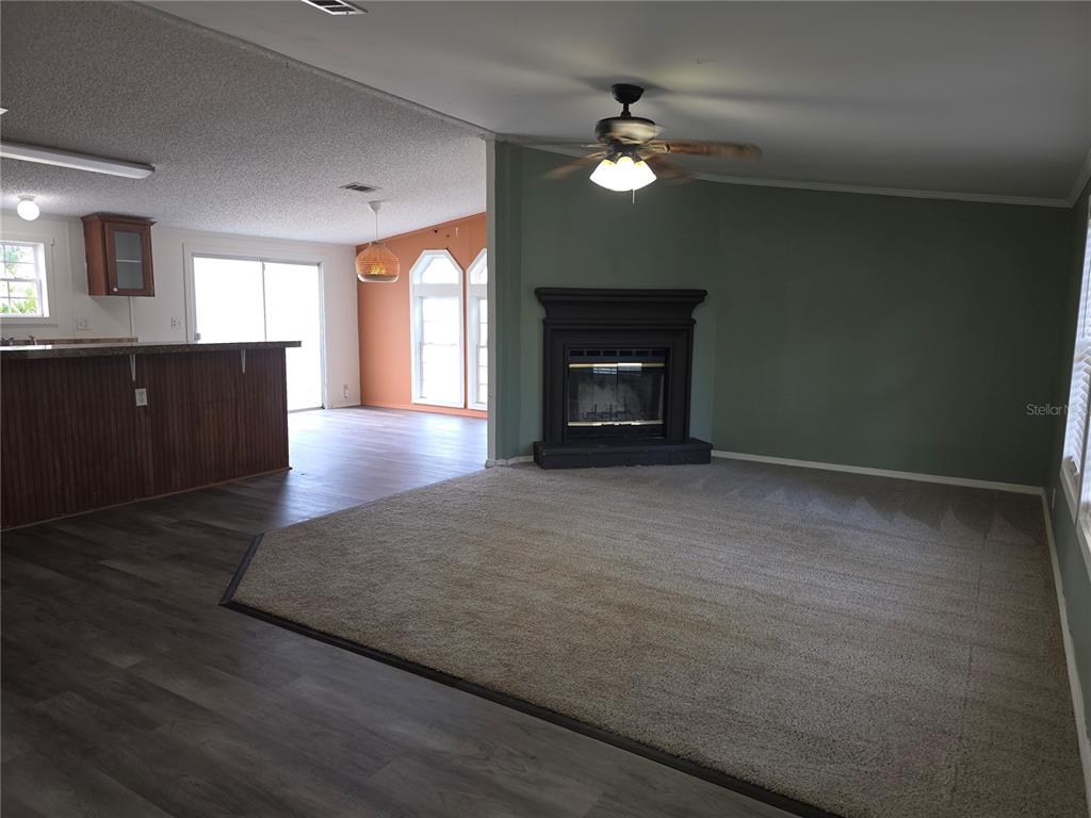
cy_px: 409
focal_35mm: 23
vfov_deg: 58.9
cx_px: 546
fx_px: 725
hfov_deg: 73.9
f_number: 1.7
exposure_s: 1/60
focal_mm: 6.3
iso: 50
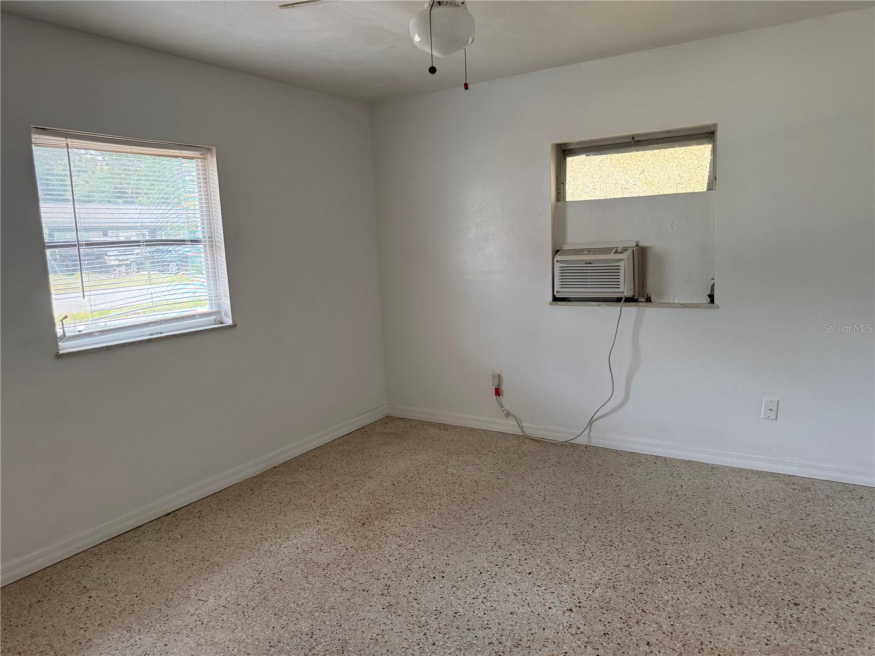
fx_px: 607
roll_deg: +2.4
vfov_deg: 56.8
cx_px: 438
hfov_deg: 71.6
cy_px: 328
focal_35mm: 24
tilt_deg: -8.4
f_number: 1.78
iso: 200
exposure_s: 1/63
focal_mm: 6.76
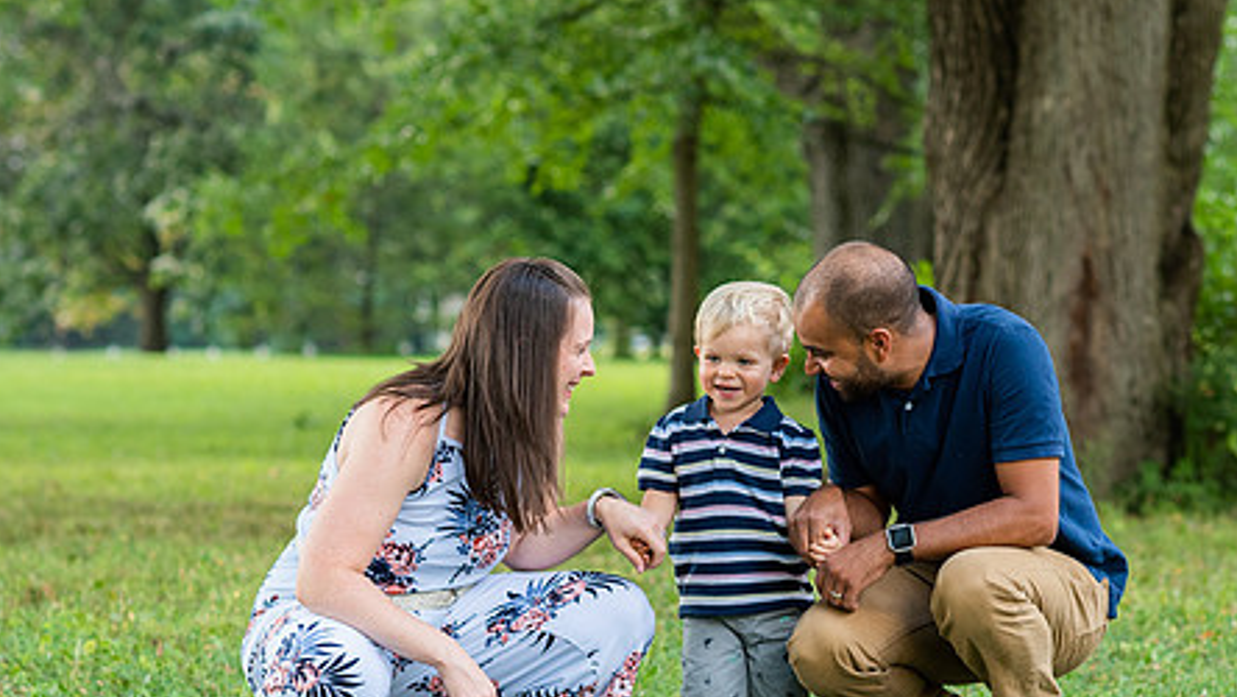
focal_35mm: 150
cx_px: 738
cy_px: 328
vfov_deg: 8.1
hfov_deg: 14.3
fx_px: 4921
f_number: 3.2
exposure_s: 1/400
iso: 400
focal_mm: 85
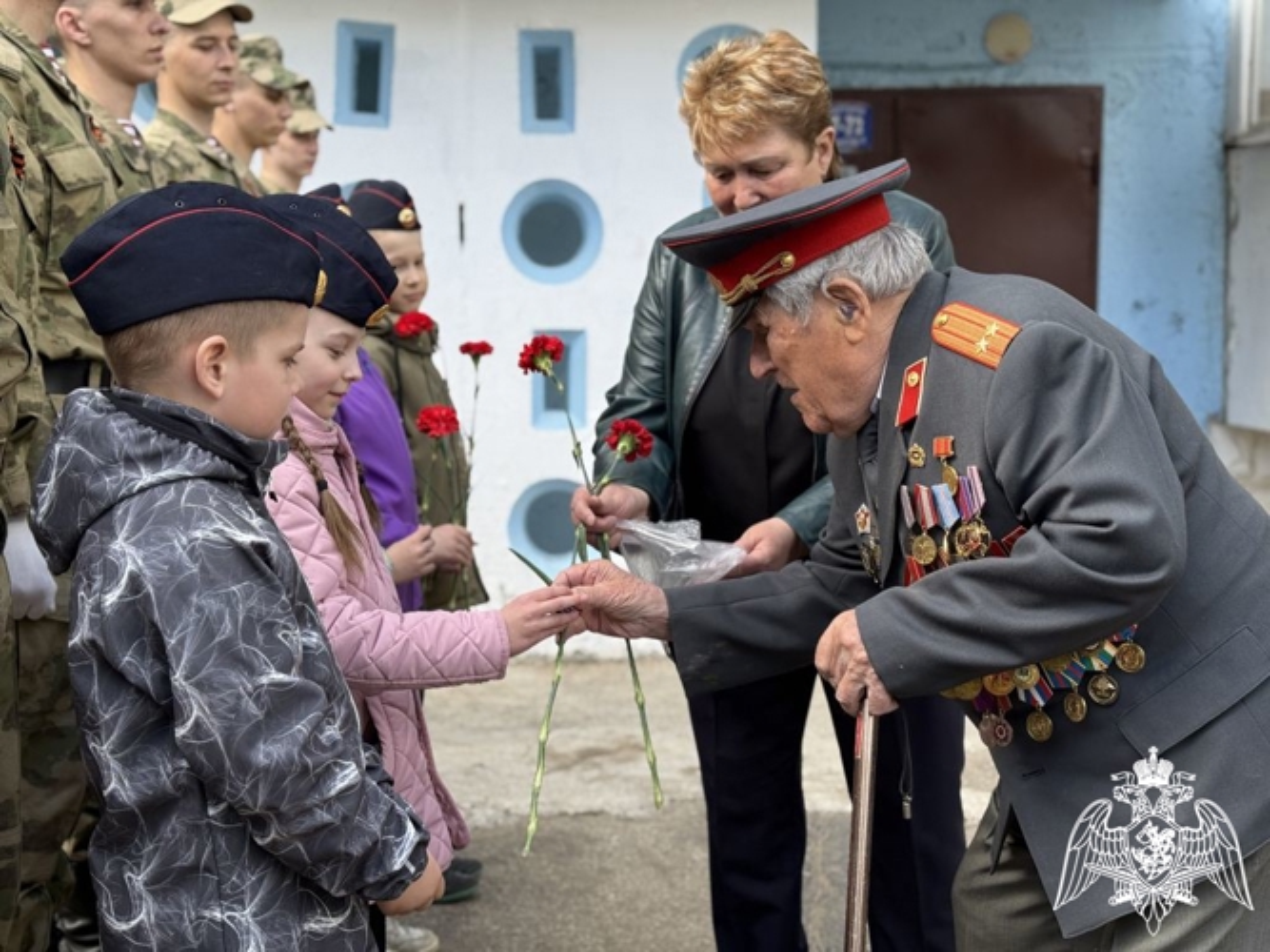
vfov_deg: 30.3
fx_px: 1761
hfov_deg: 39.7
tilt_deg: -5.7
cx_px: 635
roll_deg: +1.3
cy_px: 476
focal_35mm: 48
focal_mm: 6.76
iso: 64
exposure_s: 1/519
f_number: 1.78
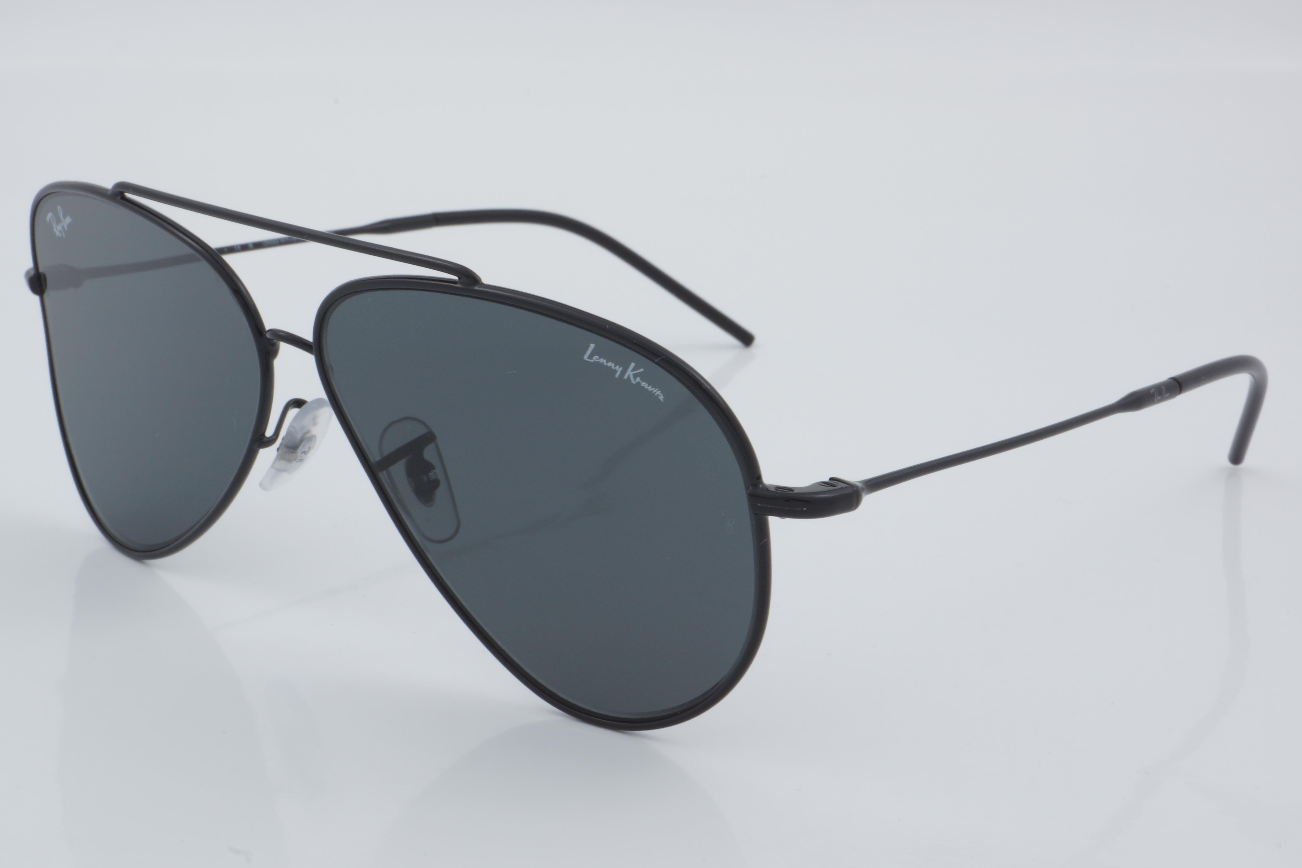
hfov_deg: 27.0
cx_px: 651
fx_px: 2712
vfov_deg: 18.2
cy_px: 434
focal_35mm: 75
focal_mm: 50
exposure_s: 1/4
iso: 100
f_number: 32
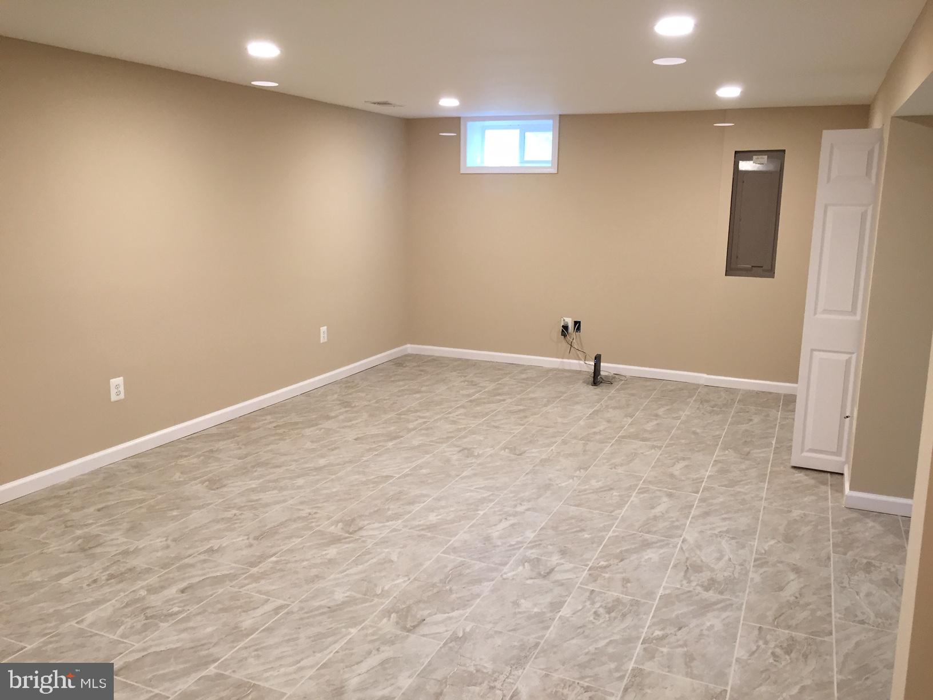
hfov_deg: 61.7
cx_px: 466
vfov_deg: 48.2
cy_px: 350
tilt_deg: -10.8
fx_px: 782
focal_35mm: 29
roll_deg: -1.0
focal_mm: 4.15
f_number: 2.2
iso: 64
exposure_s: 1/30
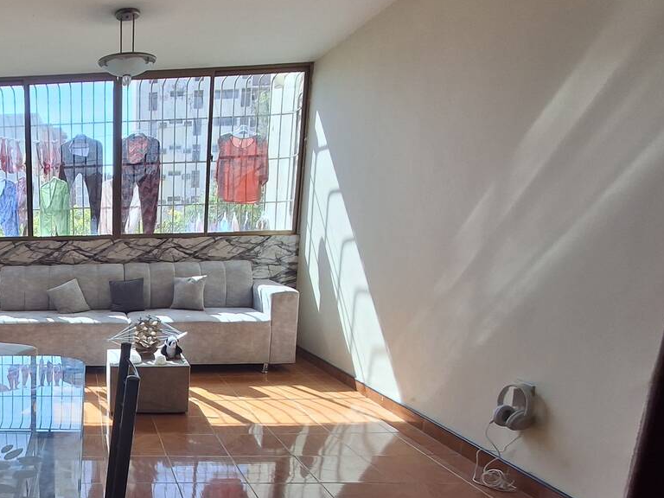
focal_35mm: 30
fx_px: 575
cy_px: 378
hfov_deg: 52.4
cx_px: 61
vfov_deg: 45.1
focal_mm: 1.64
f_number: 2.2
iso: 40
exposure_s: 1/193
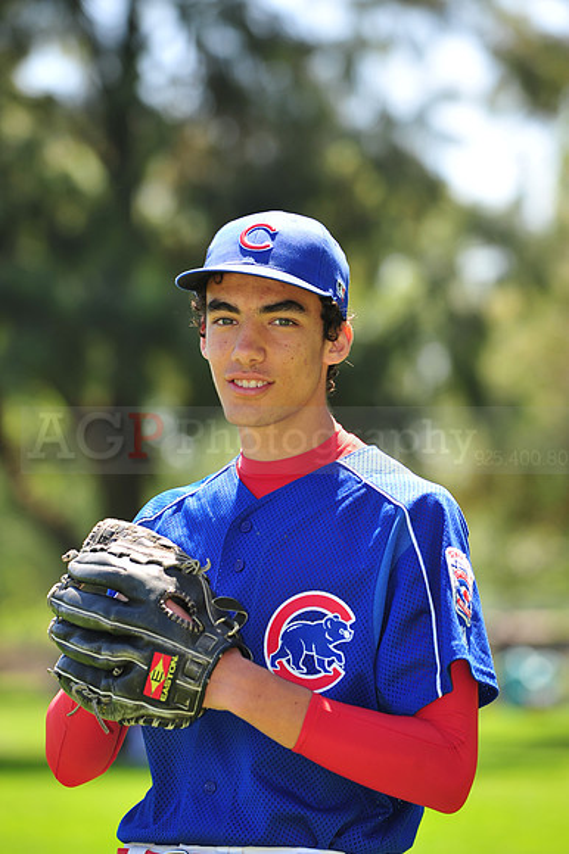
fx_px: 4747
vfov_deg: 10.3
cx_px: 284
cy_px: 427
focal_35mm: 200
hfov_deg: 6.9
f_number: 5.6
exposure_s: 1/320
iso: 200
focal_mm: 200
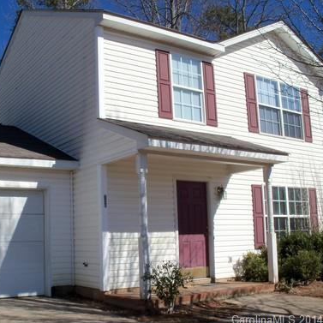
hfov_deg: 39.6
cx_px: 111
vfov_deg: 40.0
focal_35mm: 42
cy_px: 164
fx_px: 443
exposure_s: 1/640
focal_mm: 6.3
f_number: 5.5
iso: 80
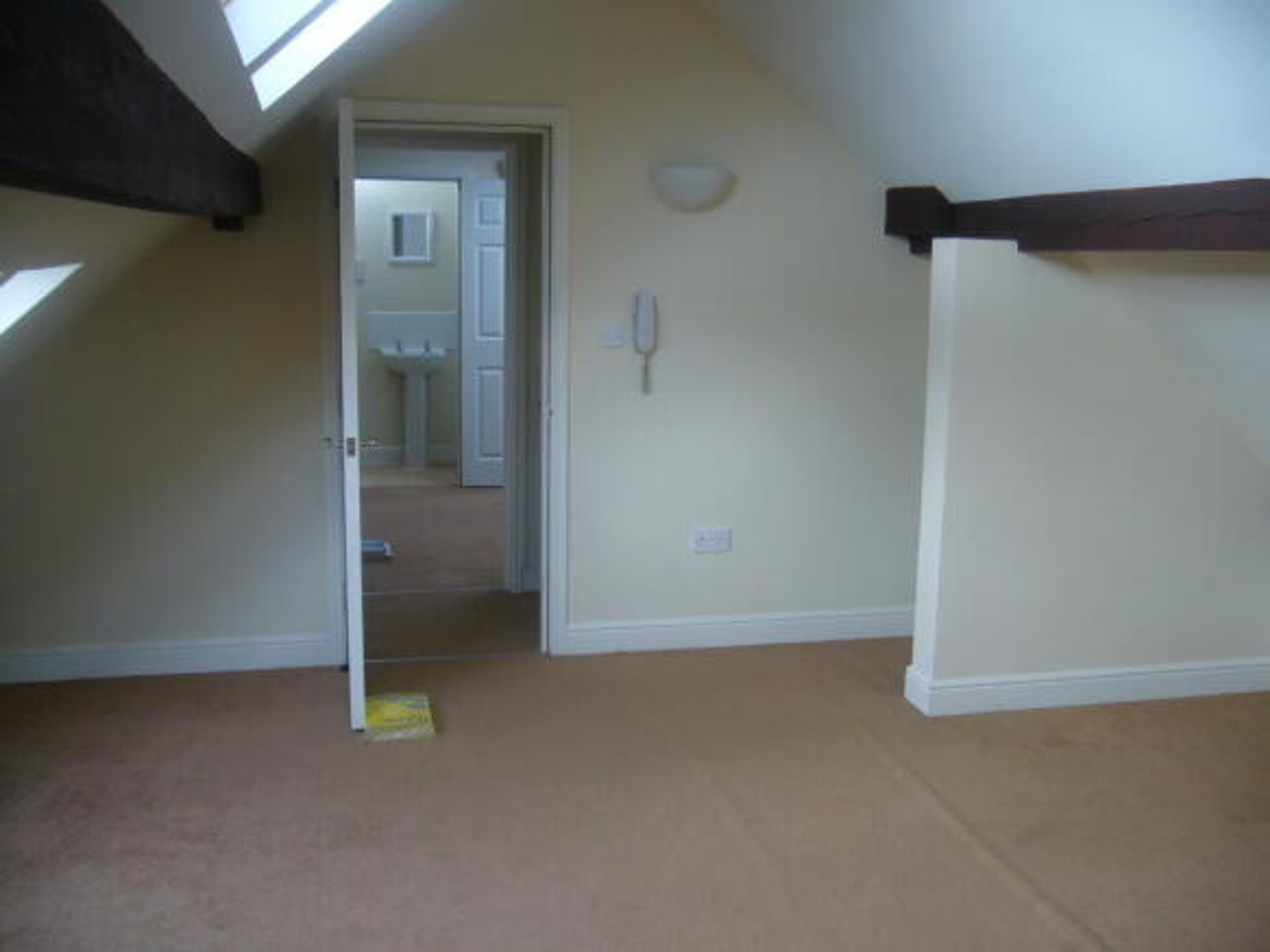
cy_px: 476
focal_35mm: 35
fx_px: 1284
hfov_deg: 52.6
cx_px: 635
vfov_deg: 40.7
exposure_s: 1/60
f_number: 2.8
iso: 100
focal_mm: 5.8
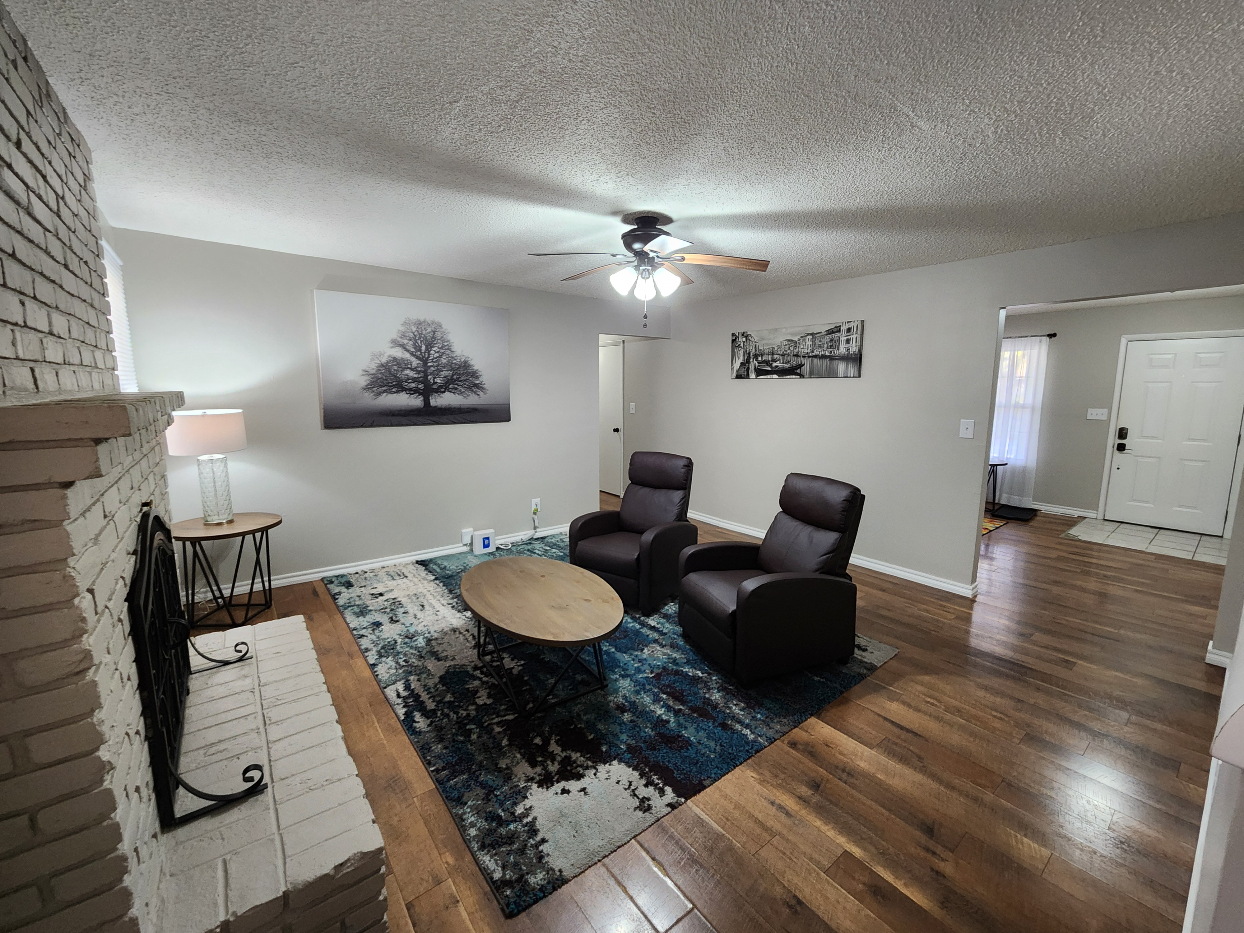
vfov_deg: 89.9
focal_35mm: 13
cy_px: 466
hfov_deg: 106.2
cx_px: 622
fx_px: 467
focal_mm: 2.2
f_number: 2.2
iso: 400
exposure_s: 1/60
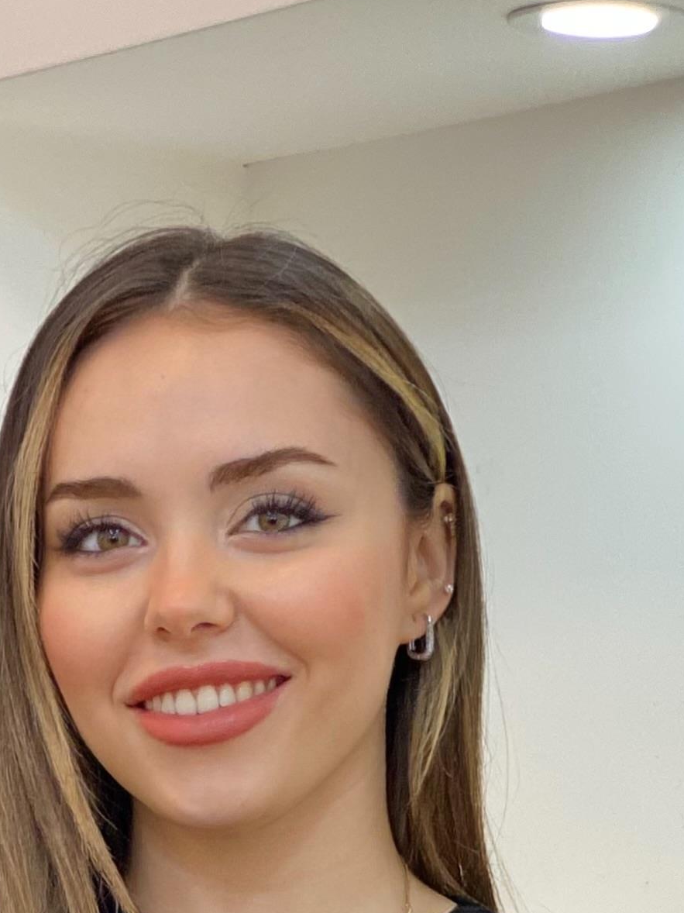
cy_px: 1514
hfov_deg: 8.3
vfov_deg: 10.6
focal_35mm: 178
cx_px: 148
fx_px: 4691
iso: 125
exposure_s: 1/100
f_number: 2
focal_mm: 6
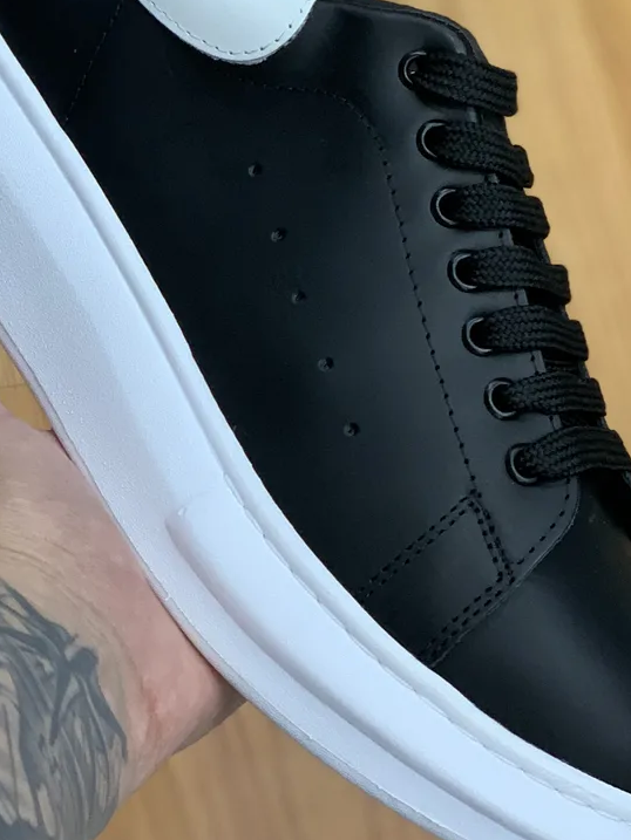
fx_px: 2819
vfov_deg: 16.6
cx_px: 421
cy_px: -7
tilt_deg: -56.3
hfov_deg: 12.8
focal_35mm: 116
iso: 100
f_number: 2.4
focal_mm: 6
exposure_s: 1/60
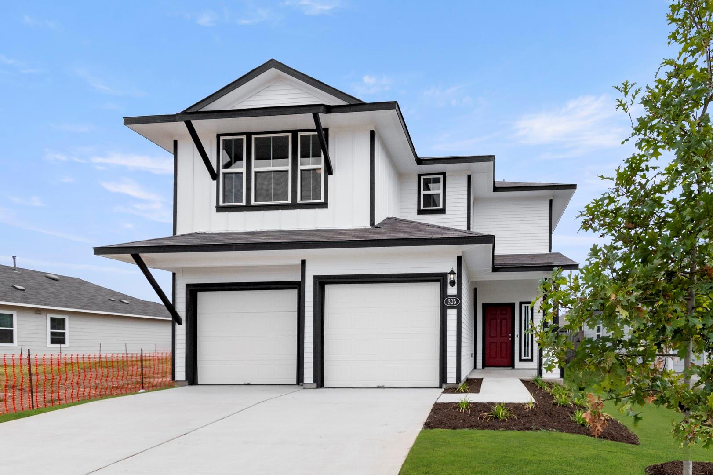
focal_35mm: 36
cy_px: 238
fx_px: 713
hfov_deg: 53.2
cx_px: 356
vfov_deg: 36.8
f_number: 8
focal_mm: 24
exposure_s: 1/1250
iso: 400
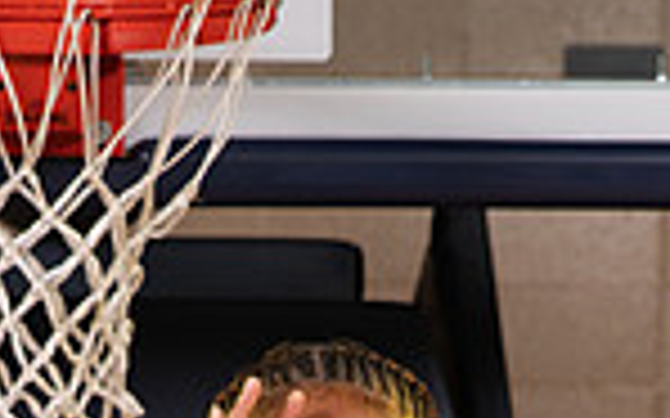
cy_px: 953
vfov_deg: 5.9
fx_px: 3943
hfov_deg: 9.7
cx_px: 351
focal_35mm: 216
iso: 320
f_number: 7.1
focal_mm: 70
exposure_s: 1/320
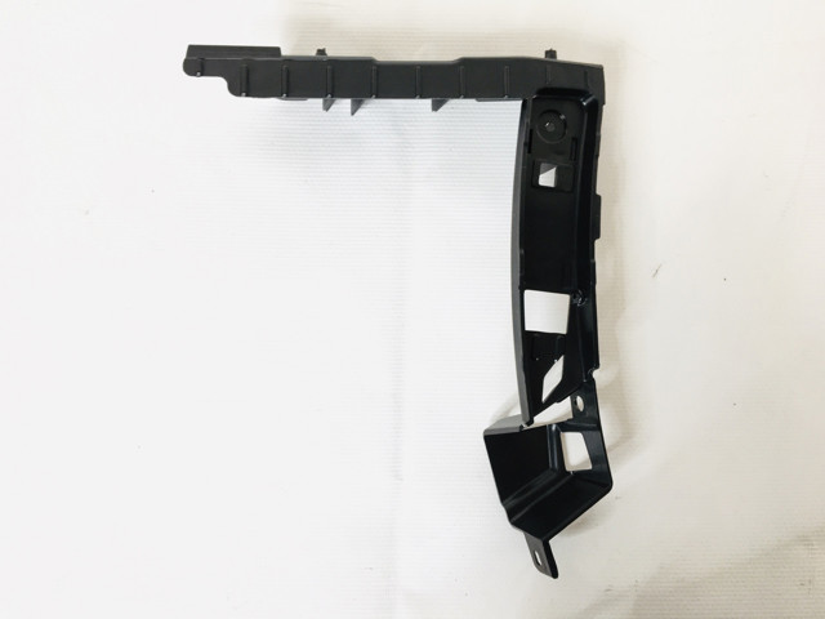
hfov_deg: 61.7
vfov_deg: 48.2
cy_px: 310
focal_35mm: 29
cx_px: 412
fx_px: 691
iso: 64
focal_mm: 4.15
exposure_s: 1/33
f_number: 2.2
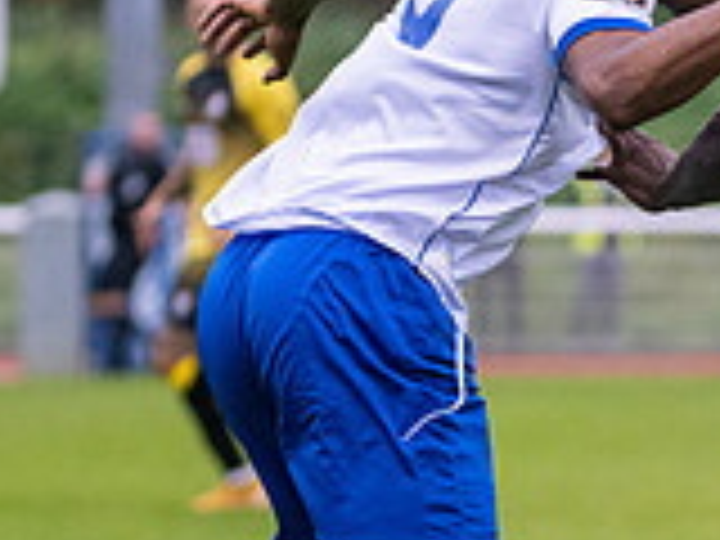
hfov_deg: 3.8
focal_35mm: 516
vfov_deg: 2.9
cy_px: 578
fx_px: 10733
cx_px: 901
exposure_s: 1/1600
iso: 1600
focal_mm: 125
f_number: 2.8
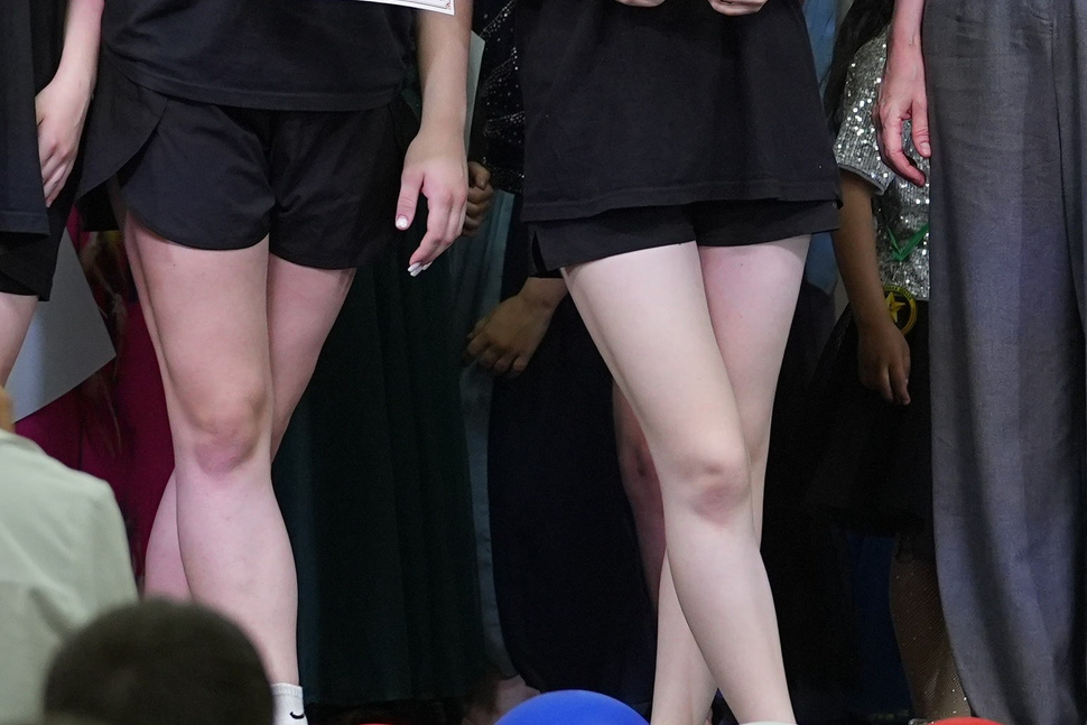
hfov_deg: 4.5
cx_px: 350
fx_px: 13860
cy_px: -104
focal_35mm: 459
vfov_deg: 3.0
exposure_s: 1/400
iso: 1250
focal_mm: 116
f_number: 2.8
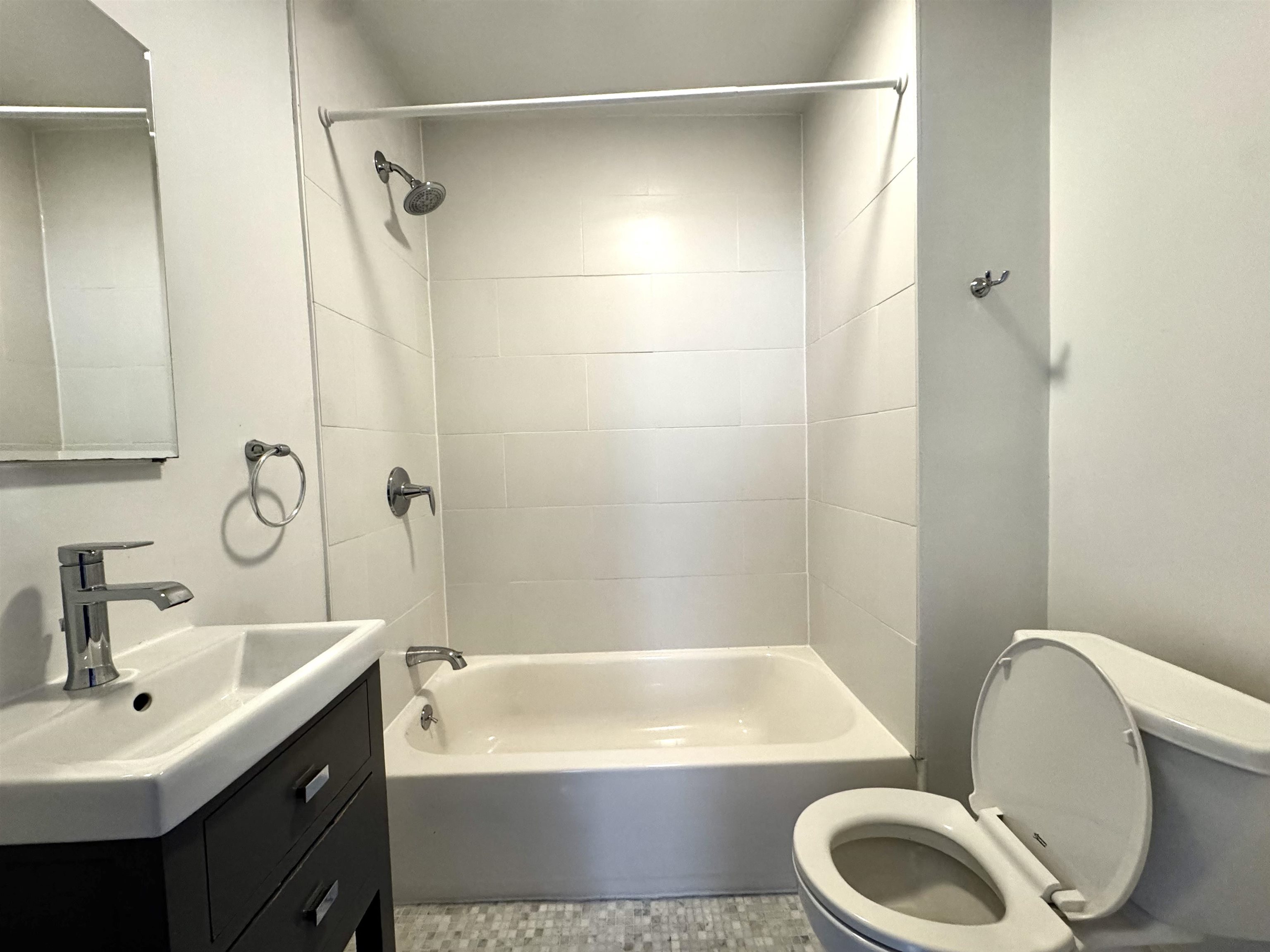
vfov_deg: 85.7
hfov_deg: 102.1
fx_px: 514
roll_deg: +1.8
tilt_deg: -2.8
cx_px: 635
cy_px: 476
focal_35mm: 14
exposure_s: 1/71
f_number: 2.2
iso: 320
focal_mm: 2.22
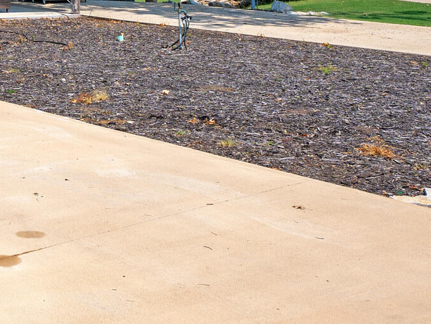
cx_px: -113
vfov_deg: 18.4
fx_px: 957
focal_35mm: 77
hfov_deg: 22.9
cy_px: -43
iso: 250
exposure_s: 1/800
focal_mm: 21.8
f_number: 9
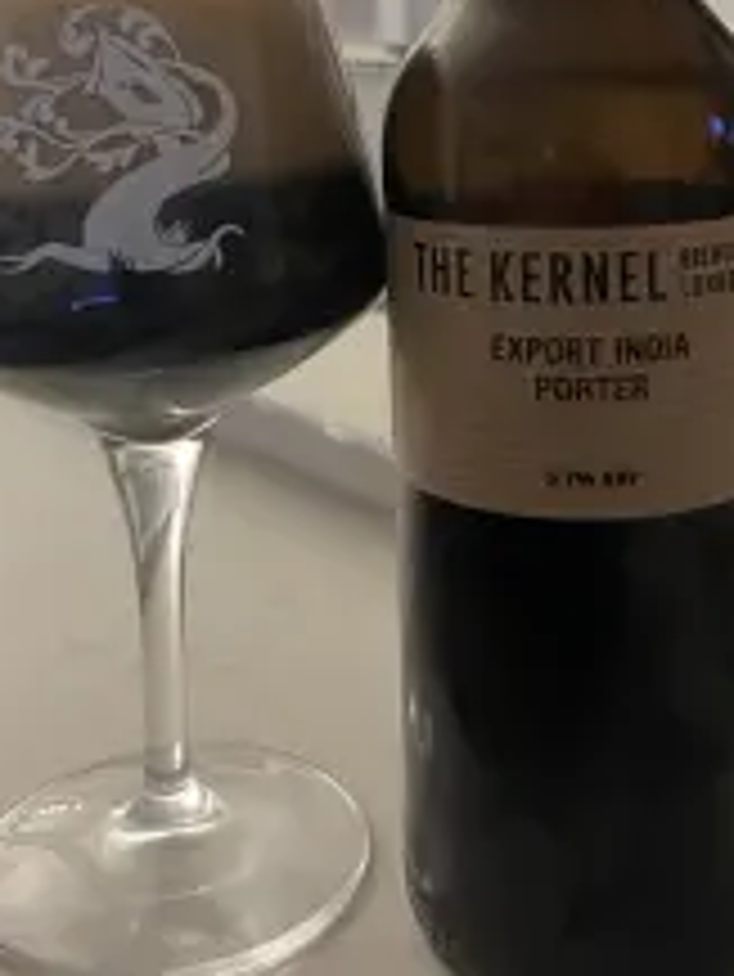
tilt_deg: -5.7
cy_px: 94
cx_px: 405
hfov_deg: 30.3
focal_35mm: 48
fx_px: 1356
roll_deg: +2.6
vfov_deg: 37.1
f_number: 1.6
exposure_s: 1/25
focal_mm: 5.1
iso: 1000
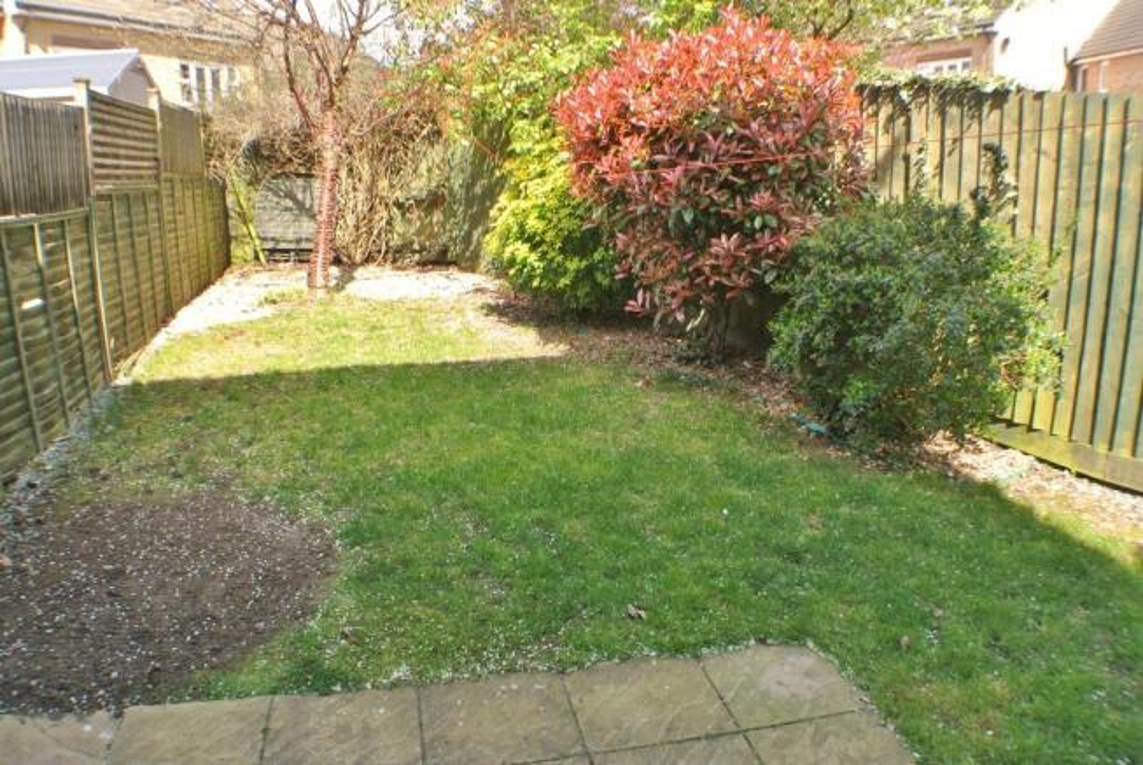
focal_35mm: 35
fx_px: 1112
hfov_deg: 54.4
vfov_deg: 37.9
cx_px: 572
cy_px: 382
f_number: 7.1
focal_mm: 13.1
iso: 100
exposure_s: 1/60
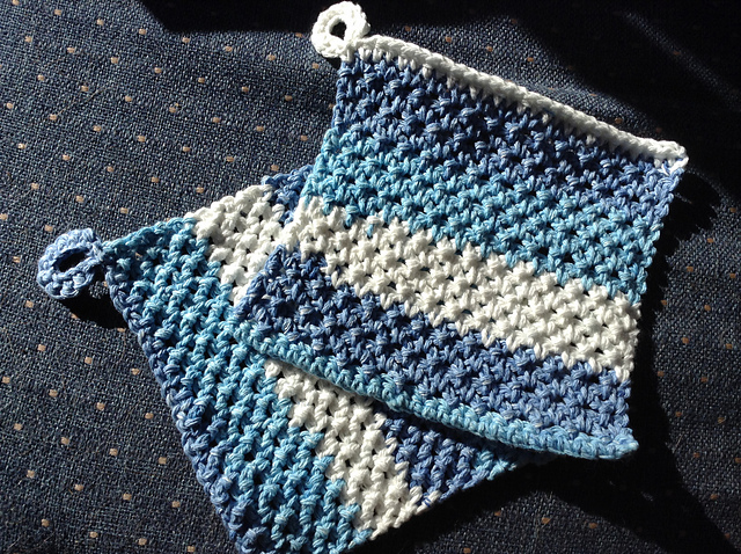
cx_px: 370
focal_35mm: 33
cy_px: 277
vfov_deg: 42.8
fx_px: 705
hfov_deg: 55.4
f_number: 2.4
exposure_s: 1/698
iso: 25
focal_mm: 3.3
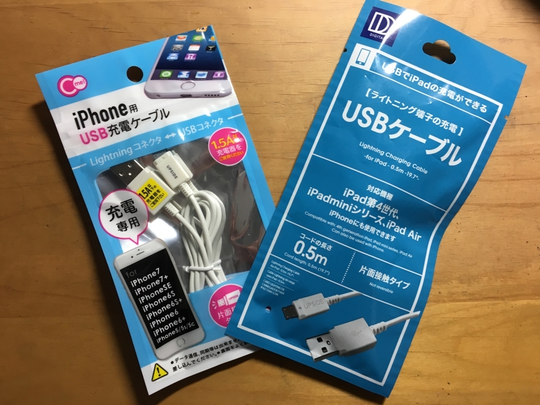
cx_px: 270
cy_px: 202
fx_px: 452
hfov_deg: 61.7
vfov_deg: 48.2
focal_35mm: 29
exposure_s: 1/30
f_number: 2.2
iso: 50
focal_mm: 4.15
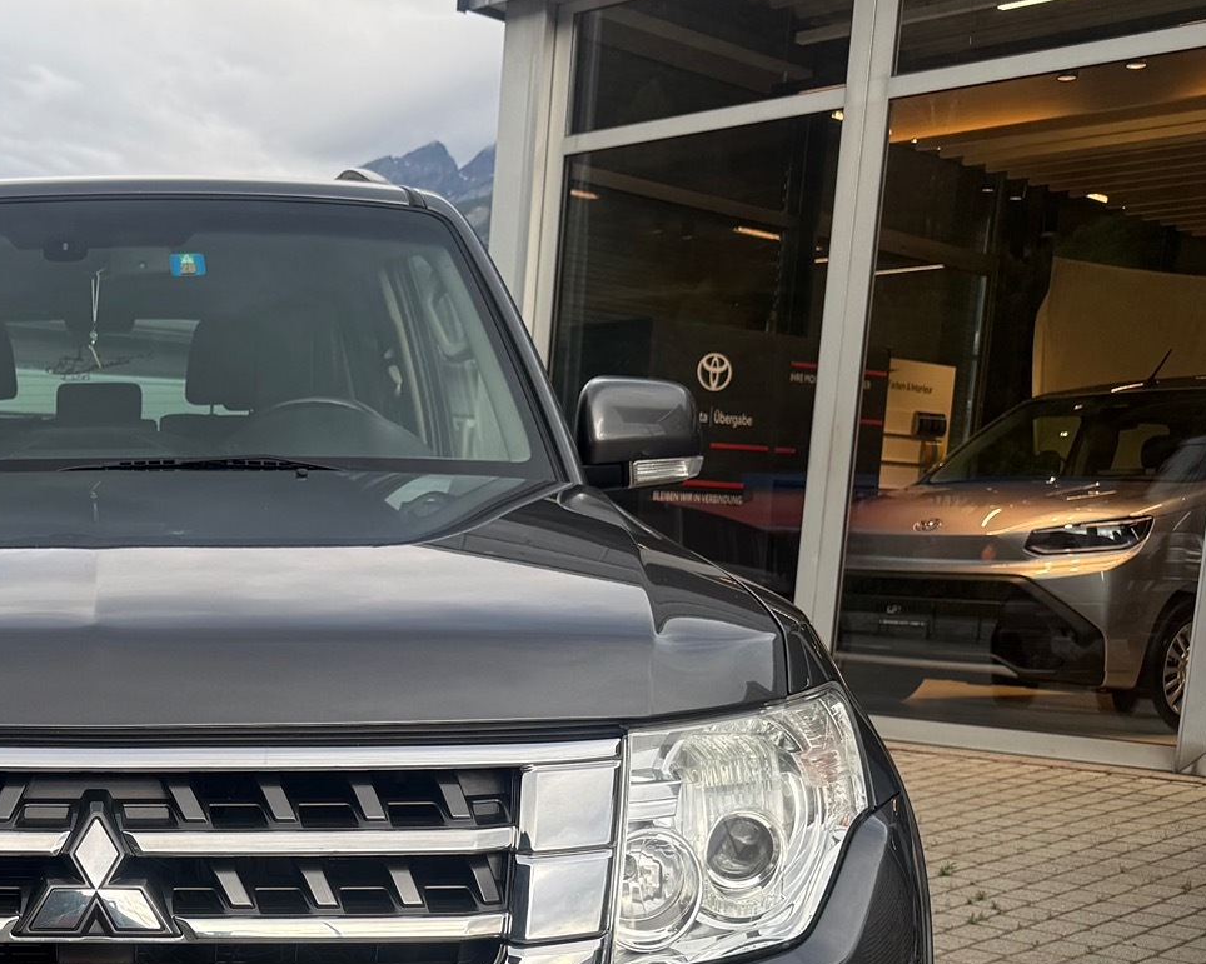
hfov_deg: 34.9
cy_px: 816
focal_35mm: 49
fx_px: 1749
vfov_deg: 29.9
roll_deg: -1.7
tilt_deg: -9.6
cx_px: 29
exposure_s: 1/654
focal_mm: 6.76
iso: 80
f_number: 1.78
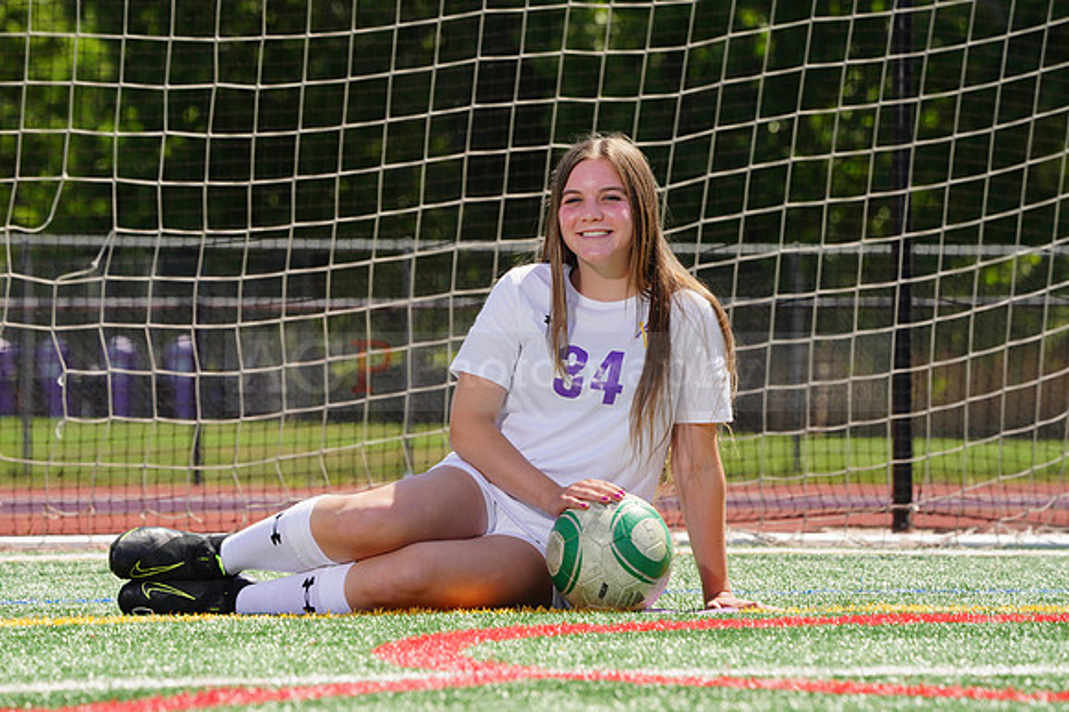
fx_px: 8458
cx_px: 534
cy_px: 356
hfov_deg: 7.2
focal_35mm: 285
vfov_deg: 4.8
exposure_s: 1/250
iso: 200
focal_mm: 285
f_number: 13
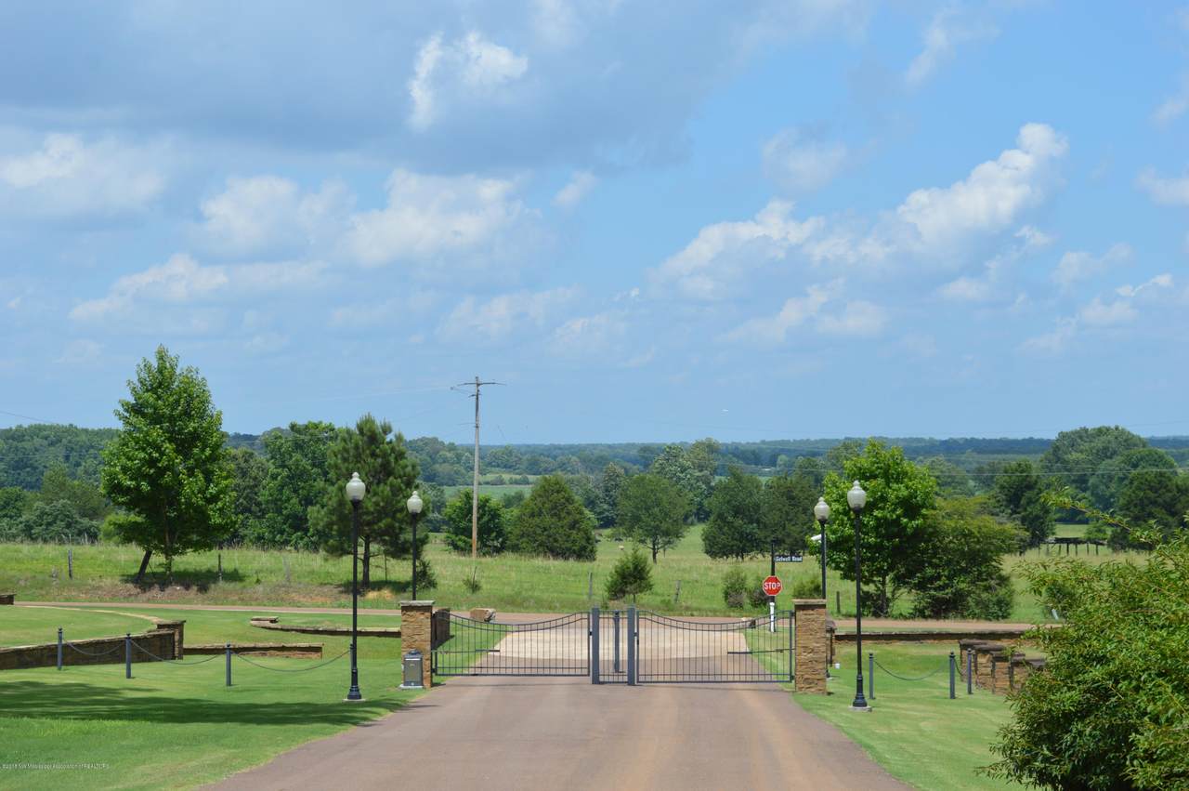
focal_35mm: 78
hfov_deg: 26.0
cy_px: 396
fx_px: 2574
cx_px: 594
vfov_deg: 17.5
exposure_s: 1/250
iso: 100
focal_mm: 52
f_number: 8
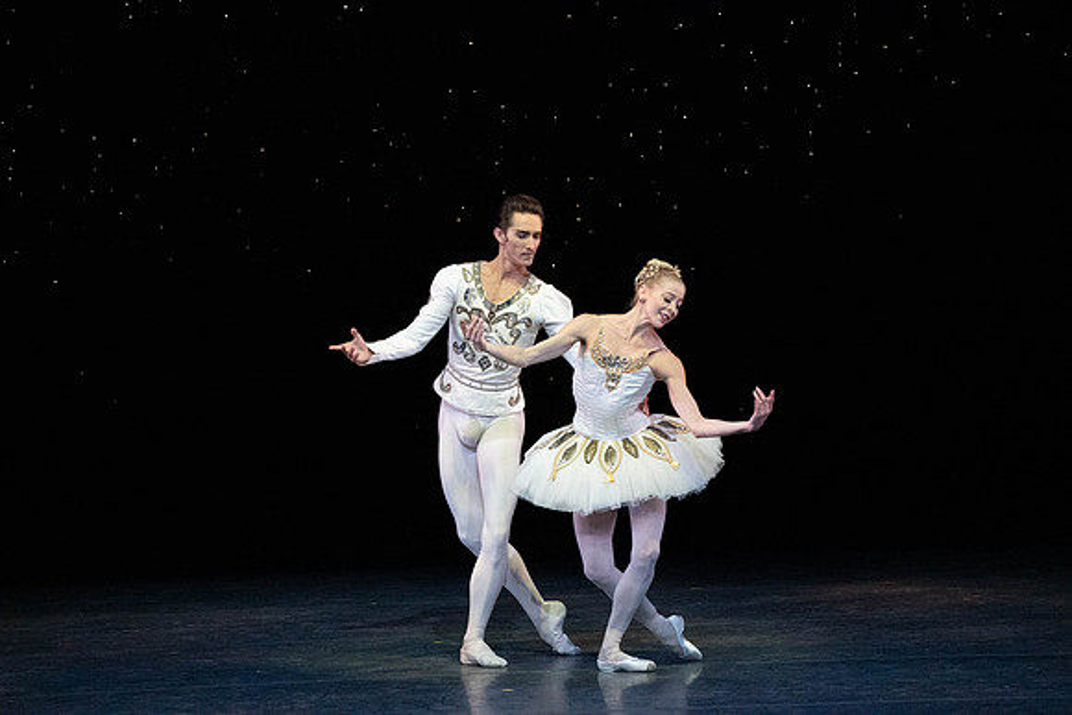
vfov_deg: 4.0
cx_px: 536
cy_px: 358
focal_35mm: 348
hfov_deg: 5.9
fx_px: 10365
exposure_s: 1/500
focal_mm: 348
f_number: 11
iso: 20000
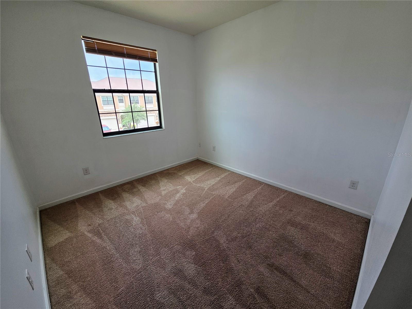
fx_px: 155
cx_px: 206
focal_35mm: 13
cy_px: 154
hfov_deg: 106.2
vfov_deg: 89.9
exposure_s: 1/120
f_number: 2.2
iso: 64
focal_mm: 2.2
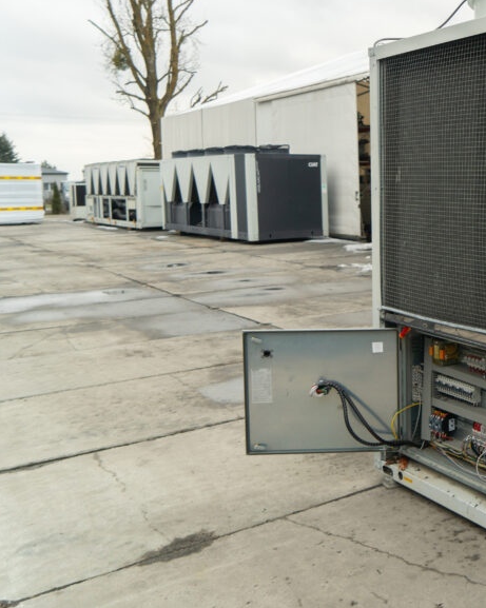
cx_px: 505
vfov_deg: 45.6
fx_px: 720
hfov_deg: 33.5
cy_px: 252
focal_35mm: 40
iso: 400
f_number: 4
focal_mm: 24
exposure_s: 1/125
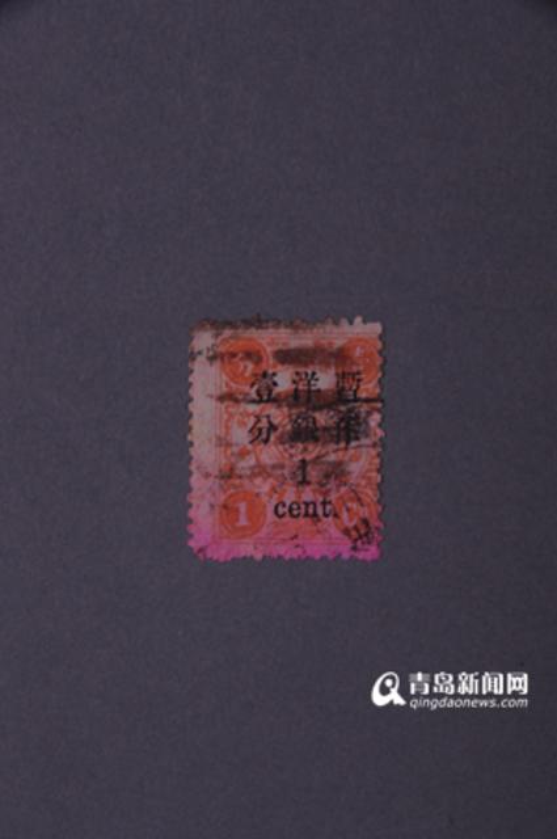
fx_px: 6981
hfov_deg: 4.6
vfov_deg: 6.9
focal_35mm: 300
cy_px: 420
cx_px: 278
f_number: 20
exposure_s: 1/125
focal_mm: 200
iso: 200
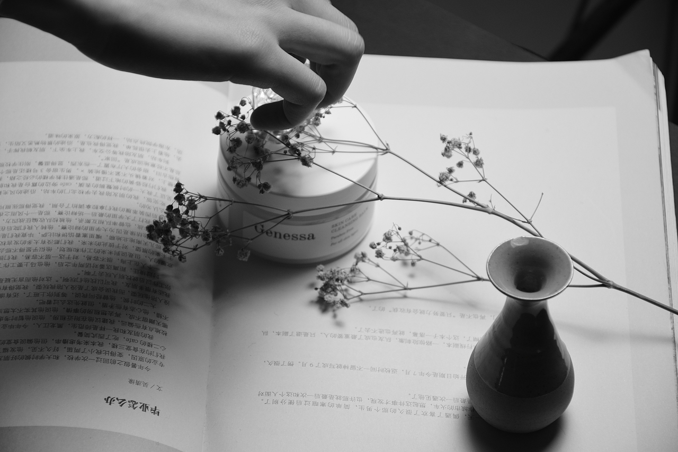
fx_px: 2542
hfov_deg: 15.2
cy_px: 226
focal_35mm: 135
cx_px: 339
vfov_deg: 10.2
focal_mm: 90
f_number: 6.3
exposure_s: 1/40
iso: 320
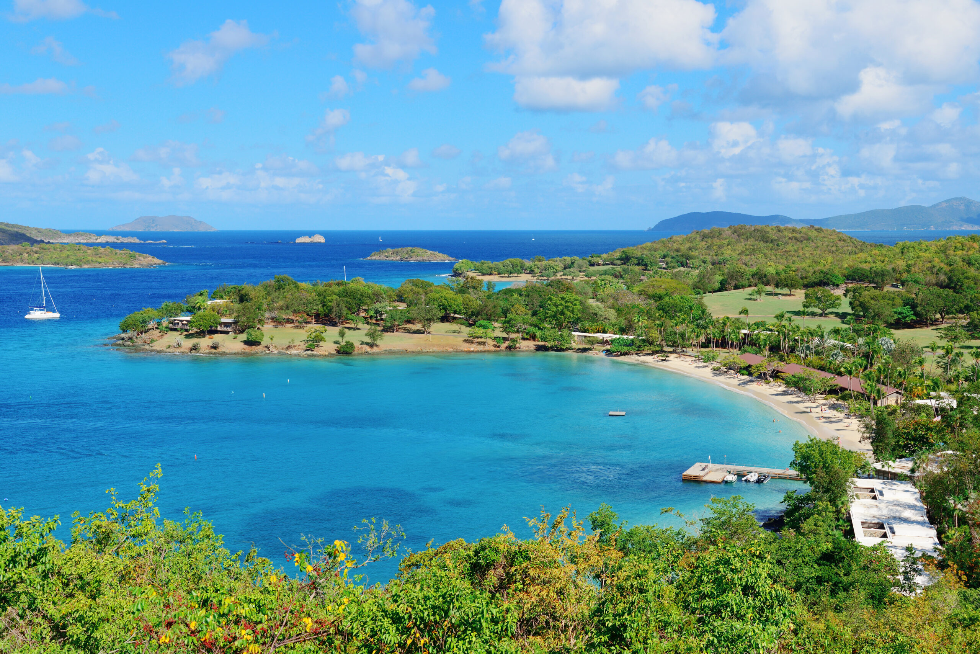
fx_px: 1198
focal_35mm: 44
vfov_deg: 30.5
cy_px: 327
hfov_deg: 44.5
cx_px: 490
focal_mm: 44
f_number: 8
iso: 200
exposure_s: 1/640
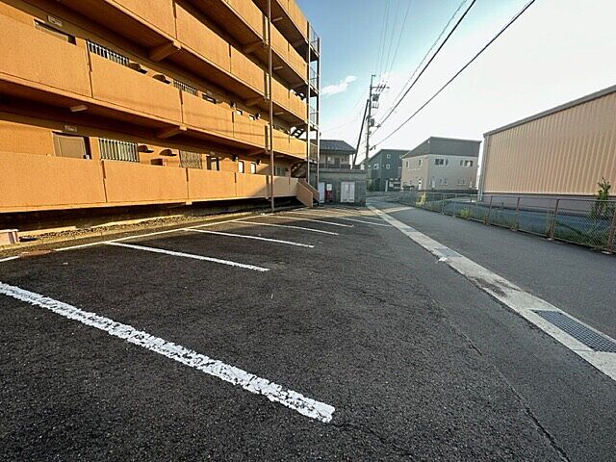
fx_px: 249
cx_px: 308
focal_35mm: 14
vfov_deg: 85.7
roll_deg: -0.8
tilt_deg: -10.4
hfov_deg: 102.1
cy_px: 231
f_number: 2.2
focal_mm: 2.22
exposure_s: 1/269
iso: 40
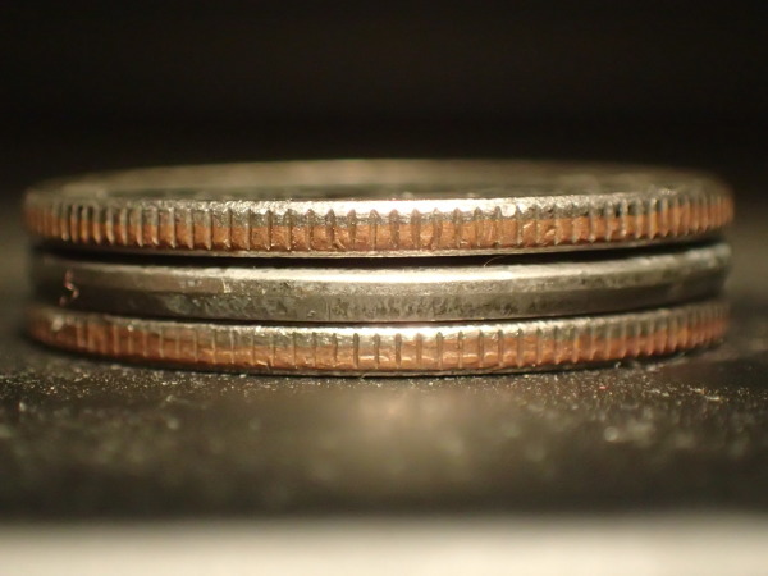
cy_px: 288
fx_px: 2219
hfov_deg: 19.6
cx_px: 384
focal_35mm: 100
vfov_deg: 14.8
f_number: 4.9
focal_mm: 18
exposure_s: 1/60
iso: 1600
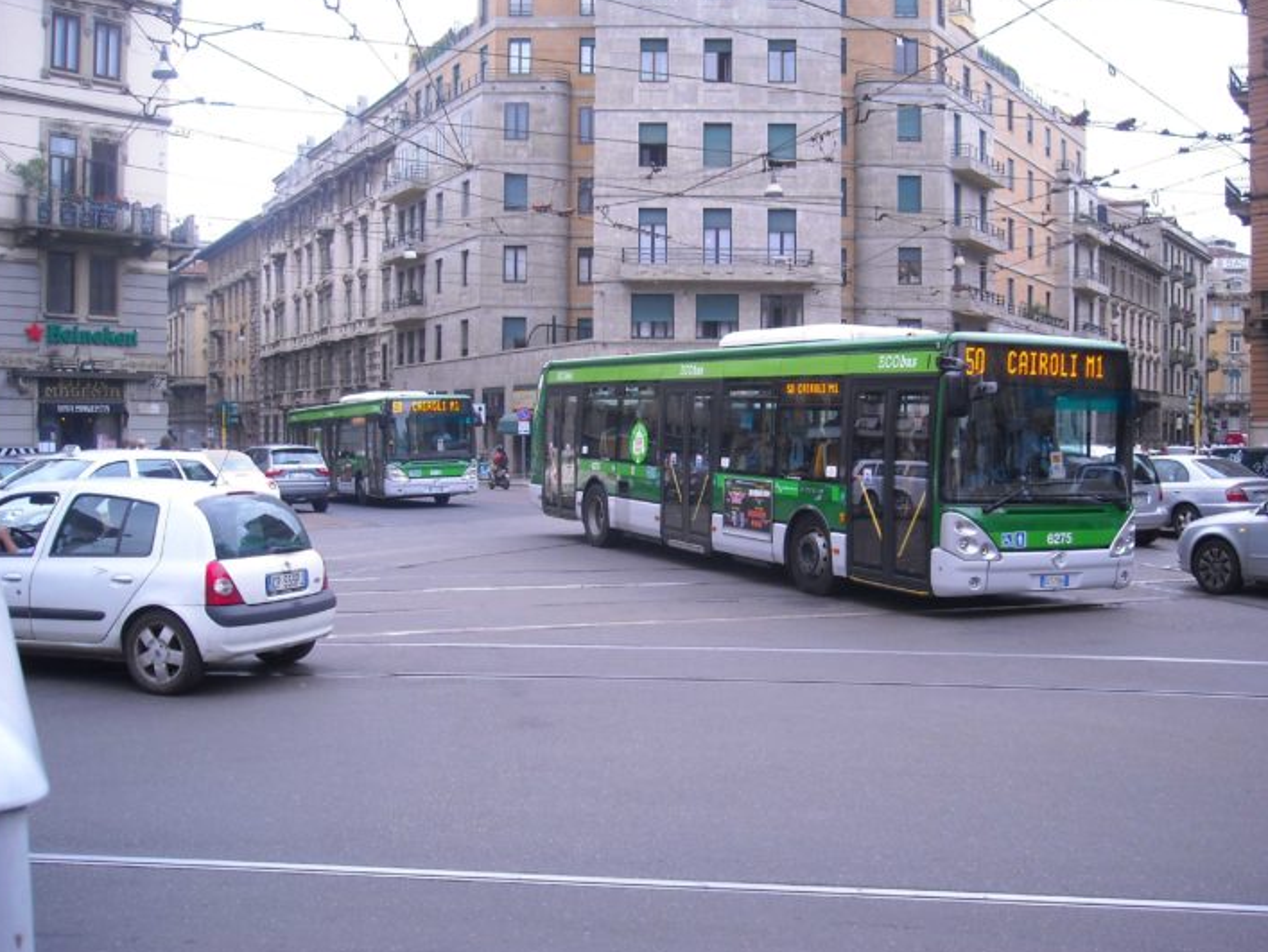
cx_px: 667
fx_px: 1393
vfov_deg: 37.7
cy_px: 446
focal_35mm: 38
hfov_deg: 48.9
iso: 64
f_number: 2.8
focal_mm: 5.7
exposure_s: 1/337
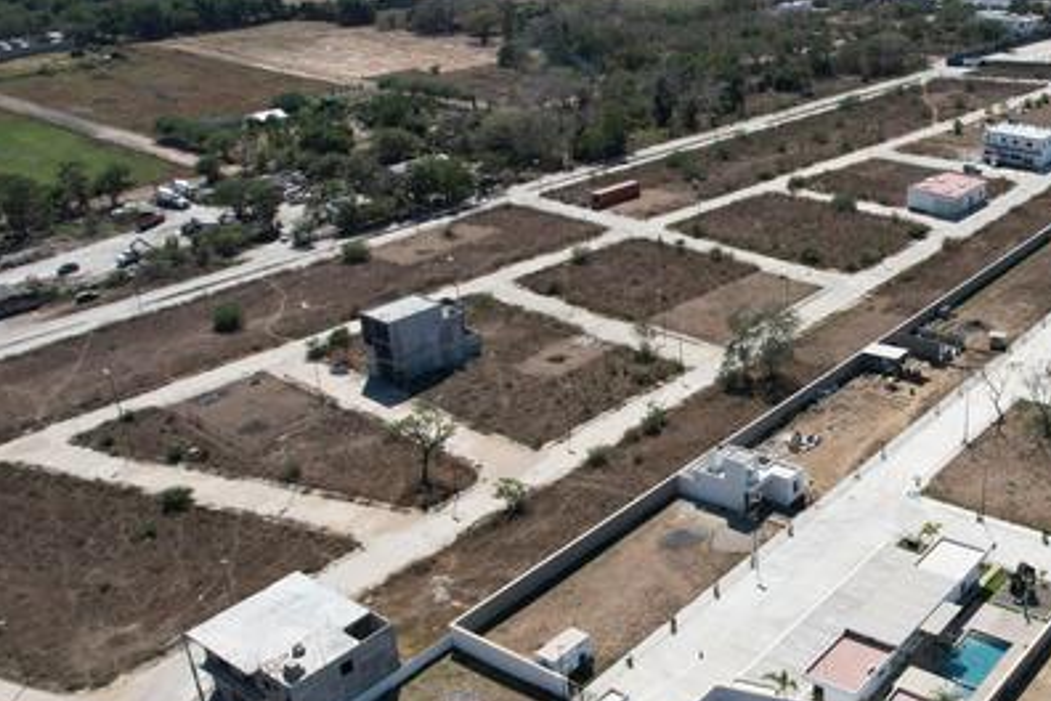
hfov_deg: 46.3
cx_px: 815
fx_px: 1168
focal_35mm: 40
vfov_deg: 33.4
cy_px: 393
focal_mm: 8.38
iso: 100
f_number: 2.8
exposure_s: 1/2500
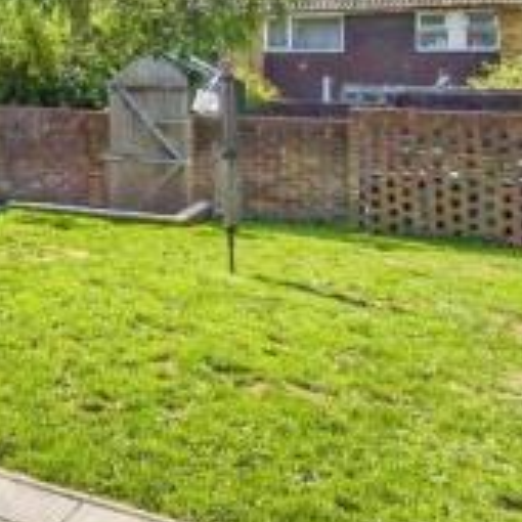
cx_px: -232
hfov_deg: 26.5
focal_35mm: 49
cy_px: 23
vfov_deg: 32.4
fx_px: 836
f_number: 8
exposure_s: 1/1600
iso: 320
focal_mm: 10
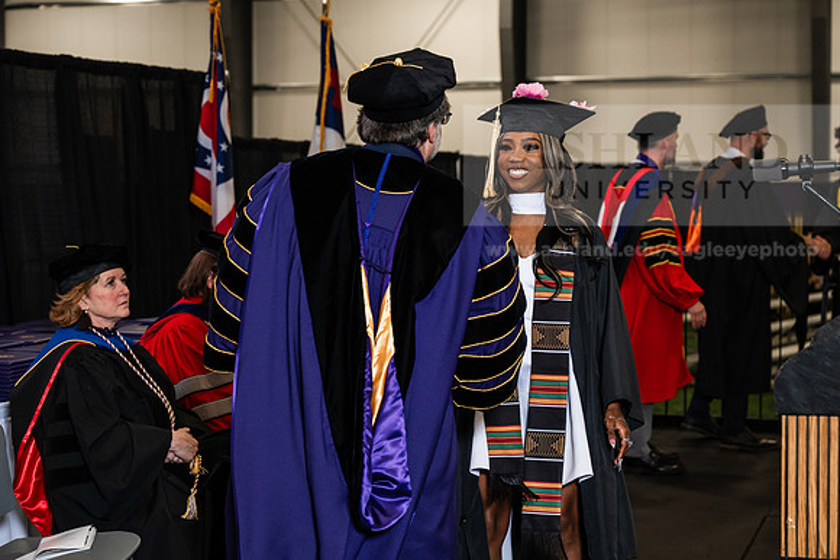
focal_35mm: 70
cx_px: 420
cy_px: 280
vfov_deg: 19.5
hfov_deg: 28.8
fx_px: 1634
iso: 1250
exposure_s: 1/200
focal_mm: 70
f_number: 4.5
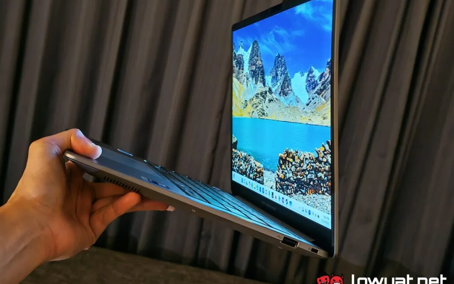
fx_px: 606
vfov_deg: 26.3
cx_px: 227
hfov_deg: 41.1
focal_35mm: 49
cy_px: 127
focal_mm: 5.4
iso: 500
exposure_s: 1/33
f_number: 1.6
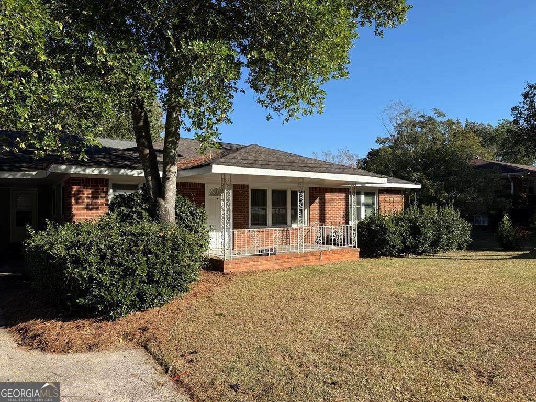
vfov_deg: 56.8
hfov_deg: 71.6
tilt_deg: +1.6
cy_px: 201
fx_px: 372
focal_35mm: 24
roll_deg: +1.8
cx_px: 268
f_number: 1.78
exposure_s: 1/2801
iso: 80
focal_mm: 6.76
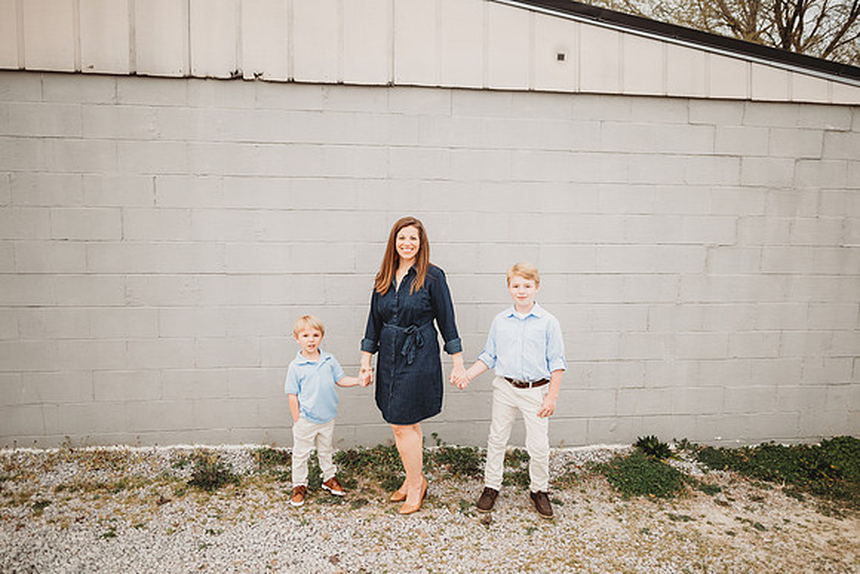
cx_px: 430
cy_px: 287
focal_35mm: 24
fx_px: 573
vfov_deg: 53.2
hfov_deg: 73.7
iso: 200
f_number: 2.2
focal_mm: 24
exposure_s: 1/320
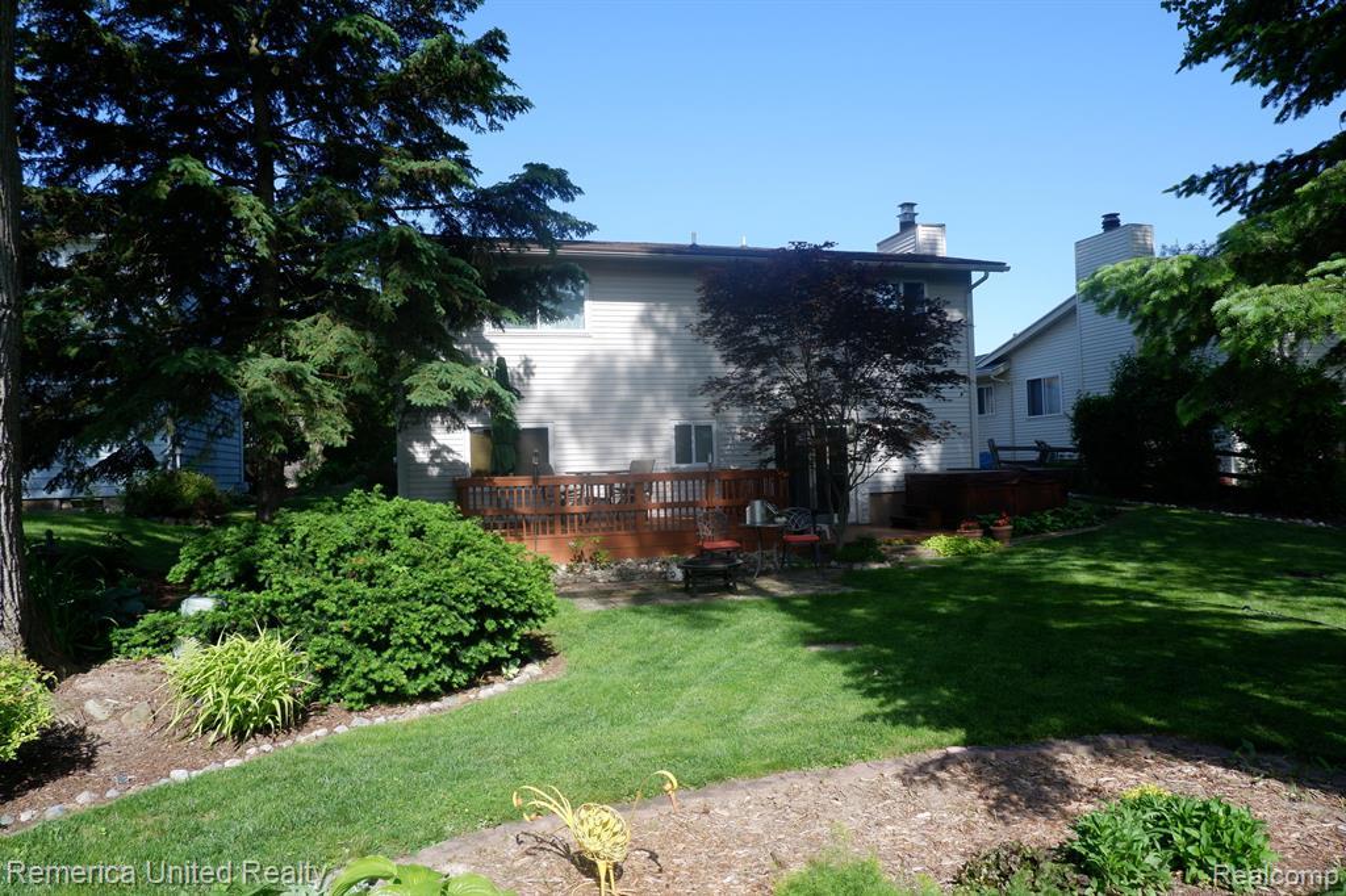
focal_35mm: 23
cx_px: 673
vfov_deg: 55.1
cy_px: 448
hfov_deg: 76.1
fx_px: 860
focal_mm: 15
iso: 200
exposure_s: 1/240
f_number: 8
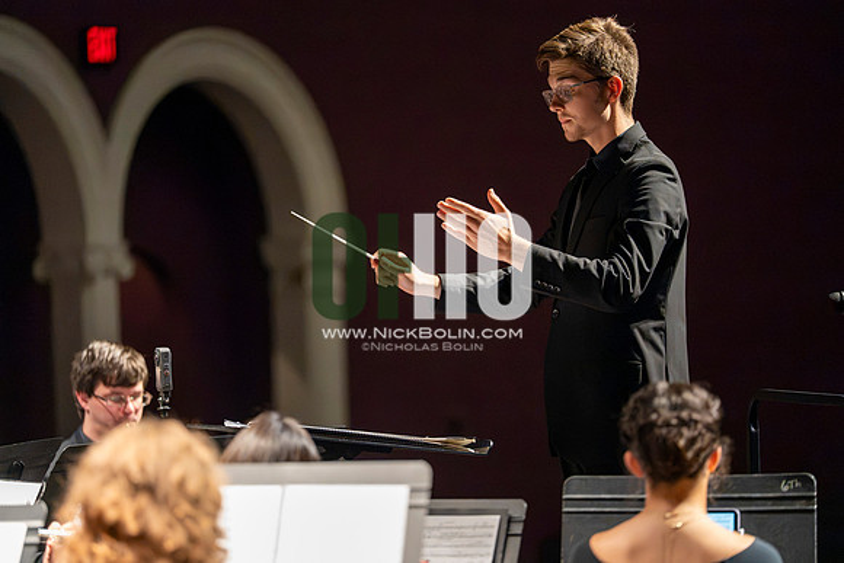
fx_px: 3869
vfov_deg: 8.3
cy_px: 282
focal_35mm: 165
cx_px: 422
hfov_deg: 12.4
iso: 16000
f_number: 2.8
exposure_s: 1/640
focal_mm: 165
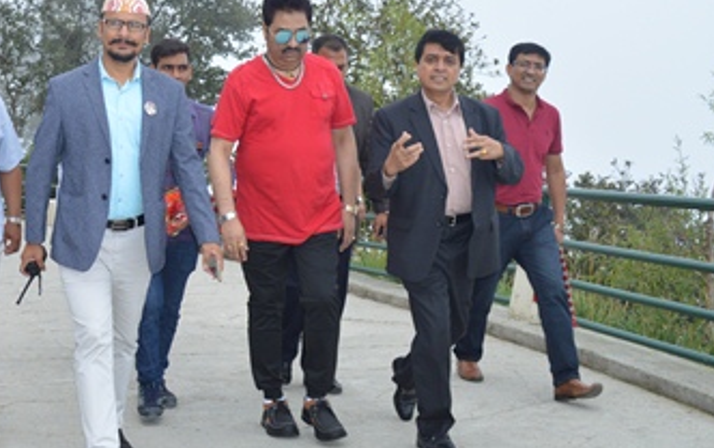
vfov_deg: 24.1
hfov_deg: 35.6
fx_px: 1032
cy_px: 97
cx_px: 52
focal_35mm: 53
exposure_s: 1/200
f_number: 5.6
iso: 200
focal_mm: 18
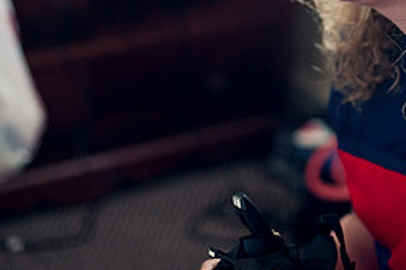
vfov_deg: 11.5
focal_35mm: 117
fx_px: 1319
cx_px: 304
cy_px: -34
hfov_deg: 17.4
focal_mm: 50
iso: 800
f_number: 1.8
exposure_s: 1/250
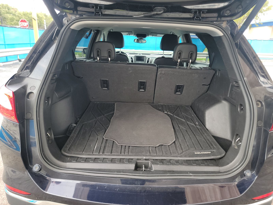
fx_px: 189
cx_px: 136
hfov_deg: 71.6
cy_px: 102
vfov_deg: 56.8
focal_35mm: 24
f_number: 1.8
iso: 87
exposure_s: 1/59
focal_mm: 6.7
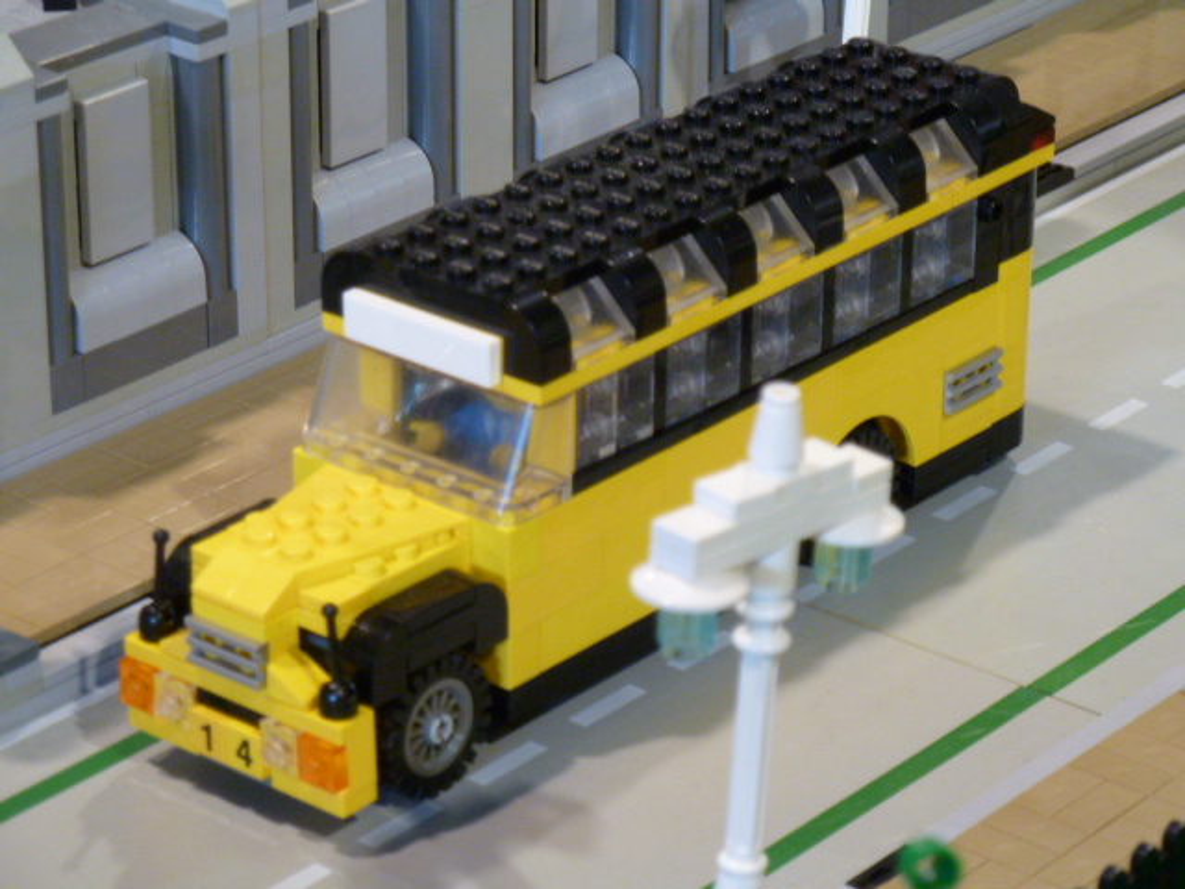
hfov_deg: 15.4
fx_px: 4382
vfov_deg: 11.6
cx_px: 592
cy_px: 444
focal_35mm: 128
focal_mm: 21
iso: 400
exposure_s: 1/20
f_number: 4.4
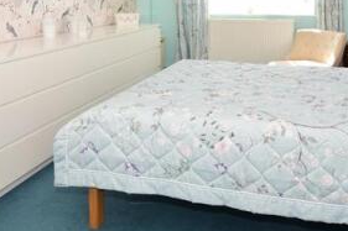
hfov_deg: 54.2
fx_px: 338
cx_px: 202
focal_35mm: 35
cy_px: -2
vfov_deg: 34.3
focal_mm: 10
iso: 400
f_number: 10
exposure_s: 1/60
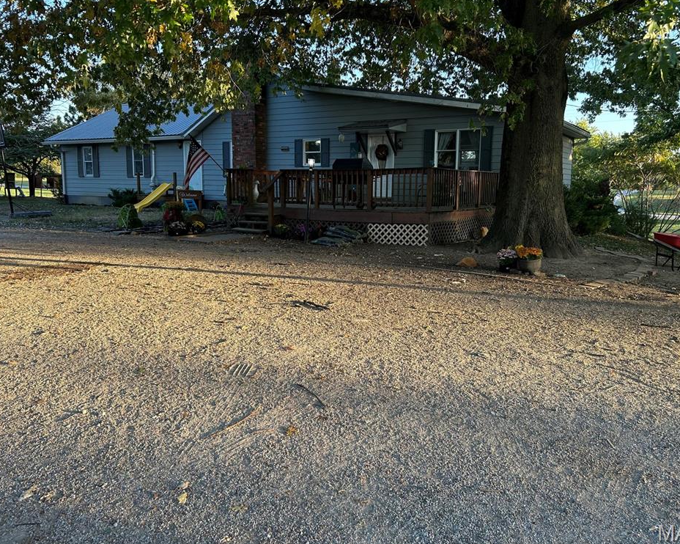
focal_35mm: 28
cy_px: 267
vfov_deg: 51.5
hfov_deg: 62.2
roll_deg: -0.5
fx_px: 563
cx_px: 356
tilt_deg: -8.6
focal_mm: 5.7
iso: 40
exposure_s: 1/250
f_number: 1.5
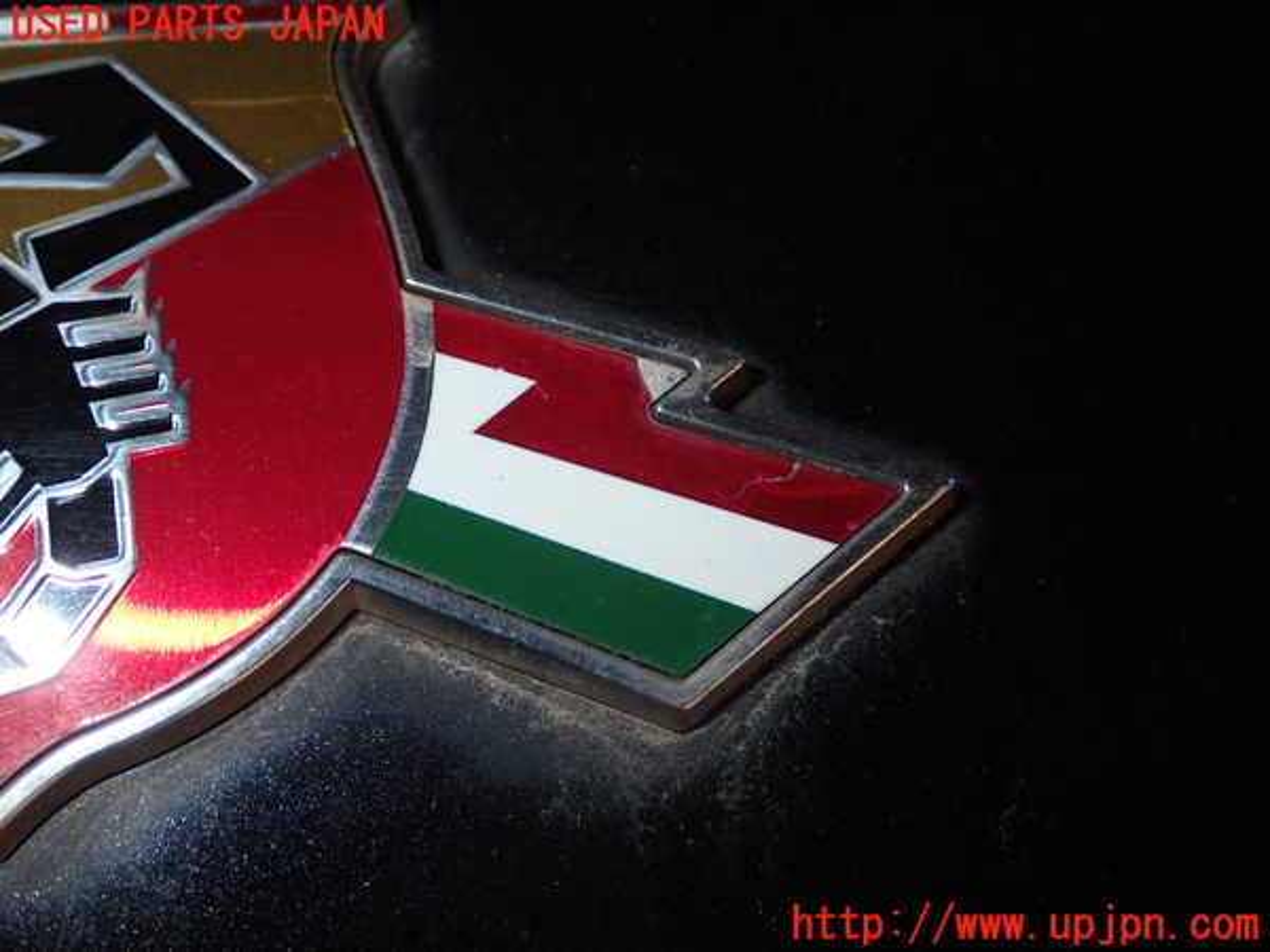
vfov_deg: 30.9
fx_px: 1724
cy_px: 476
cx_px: 635
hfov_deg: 40.4
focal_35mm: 47
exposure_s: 1/50
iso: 200
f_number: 9
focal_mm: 8.4
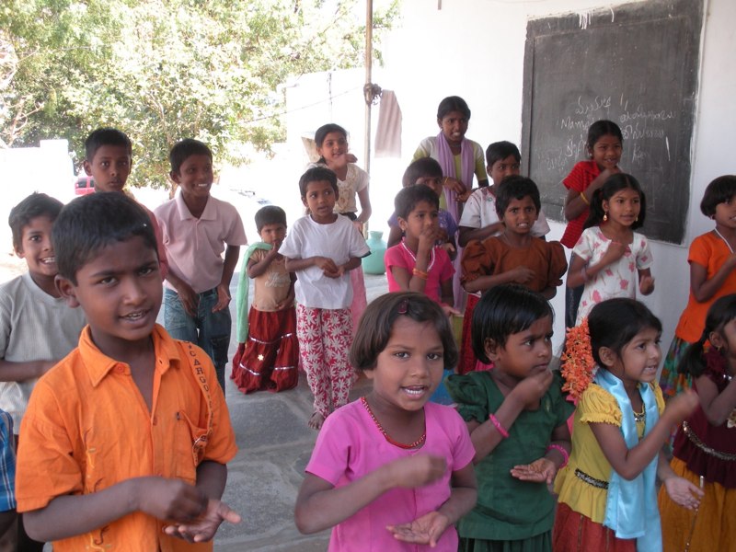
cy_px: 276
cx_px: 368
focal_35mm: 36
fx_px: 765
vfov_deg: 39.7
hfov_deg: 51.4
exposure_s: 1/66.6
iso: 79
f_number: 3.5
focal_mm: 6.3
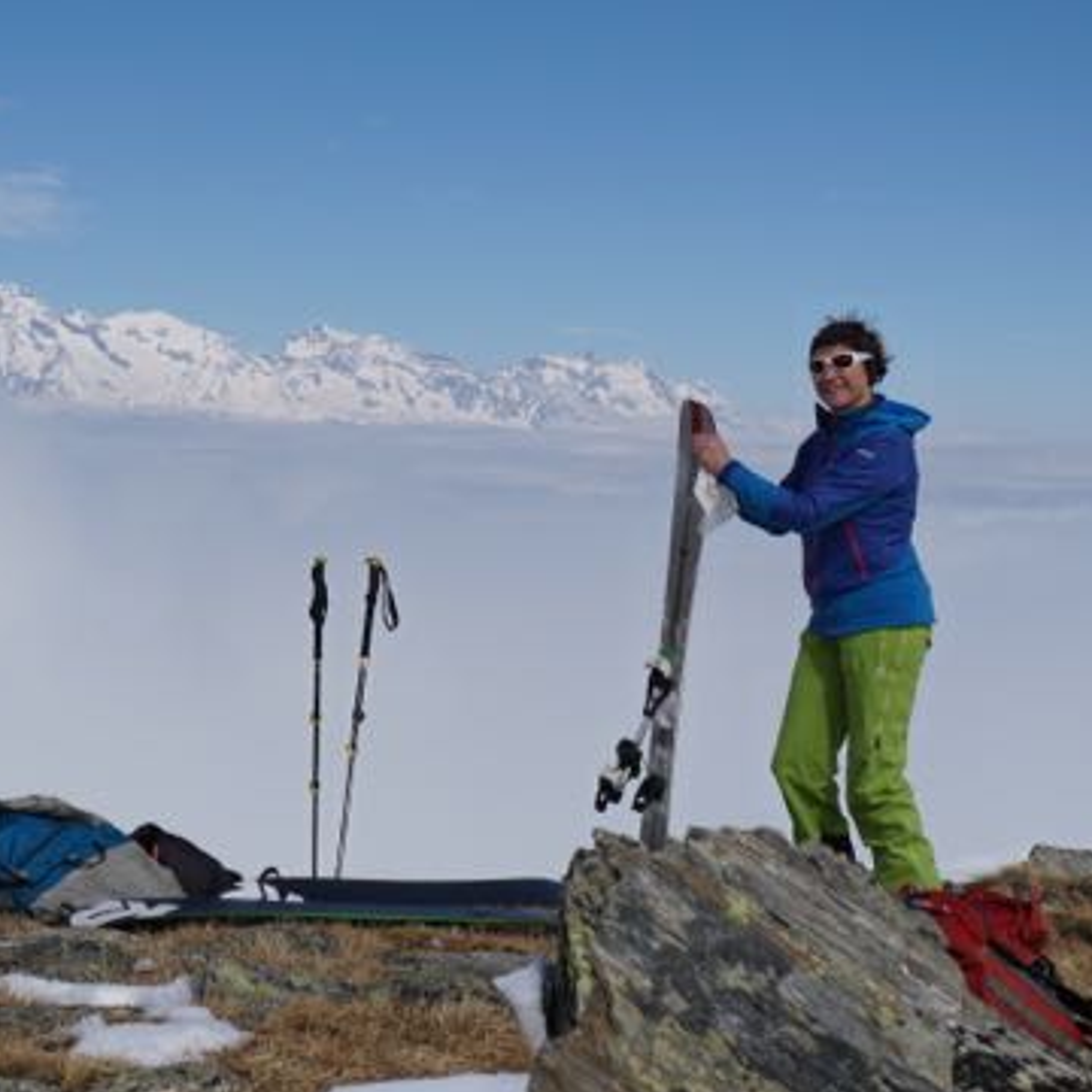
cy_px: 538
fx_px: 2347
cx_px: 449
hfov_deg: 26.2
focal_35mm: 66
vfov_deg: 26.2
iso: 100
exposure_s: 1/2500
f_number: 5
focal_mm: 29
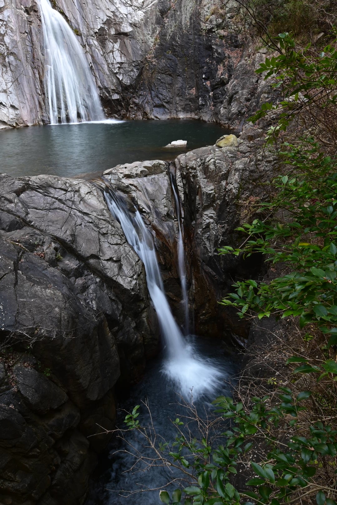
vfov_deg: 70.4
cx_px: 168
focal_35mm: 26
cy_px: 252
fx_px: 358
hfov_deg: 50.4
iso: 100
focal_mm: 17
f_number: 14
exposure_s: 1/1.6
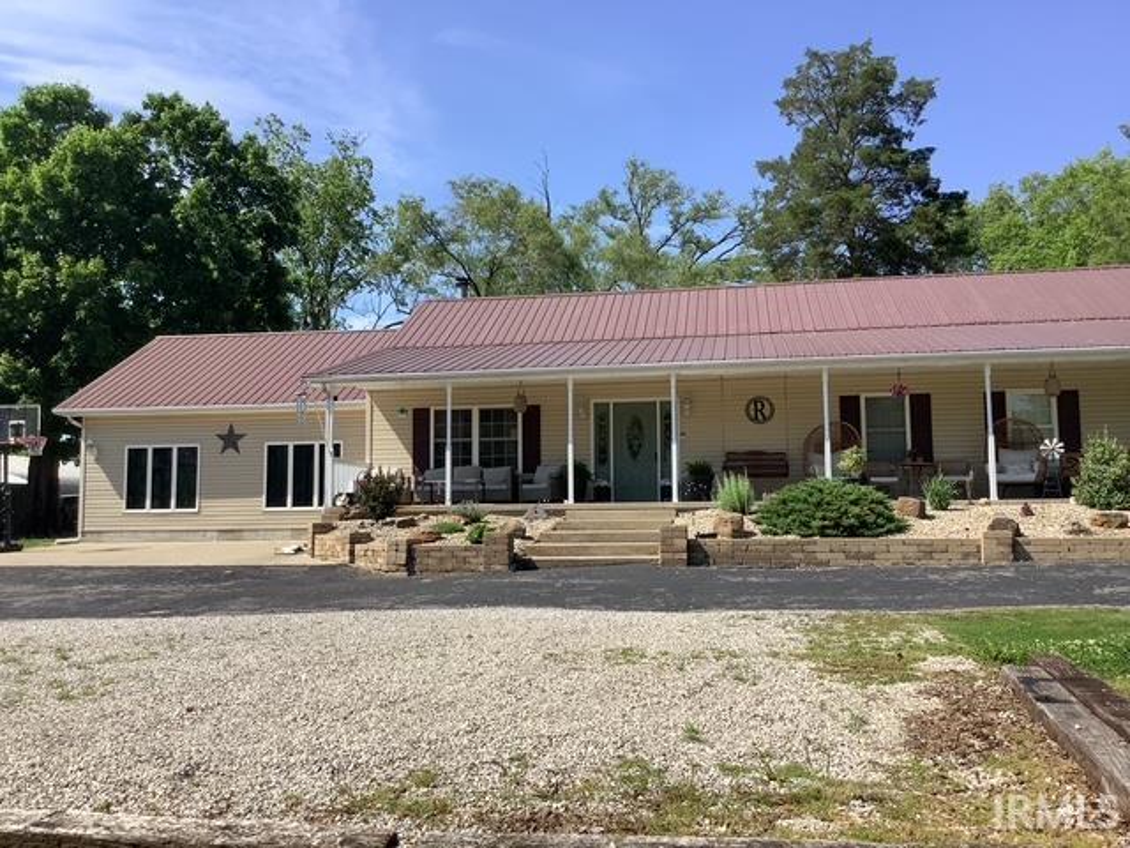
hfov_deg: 58.4
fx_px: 1012
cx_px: 565
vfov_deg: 45.4
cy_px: 424
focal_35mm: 31
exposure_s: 1/1314
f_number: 2.4
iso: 25
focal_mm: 3.3
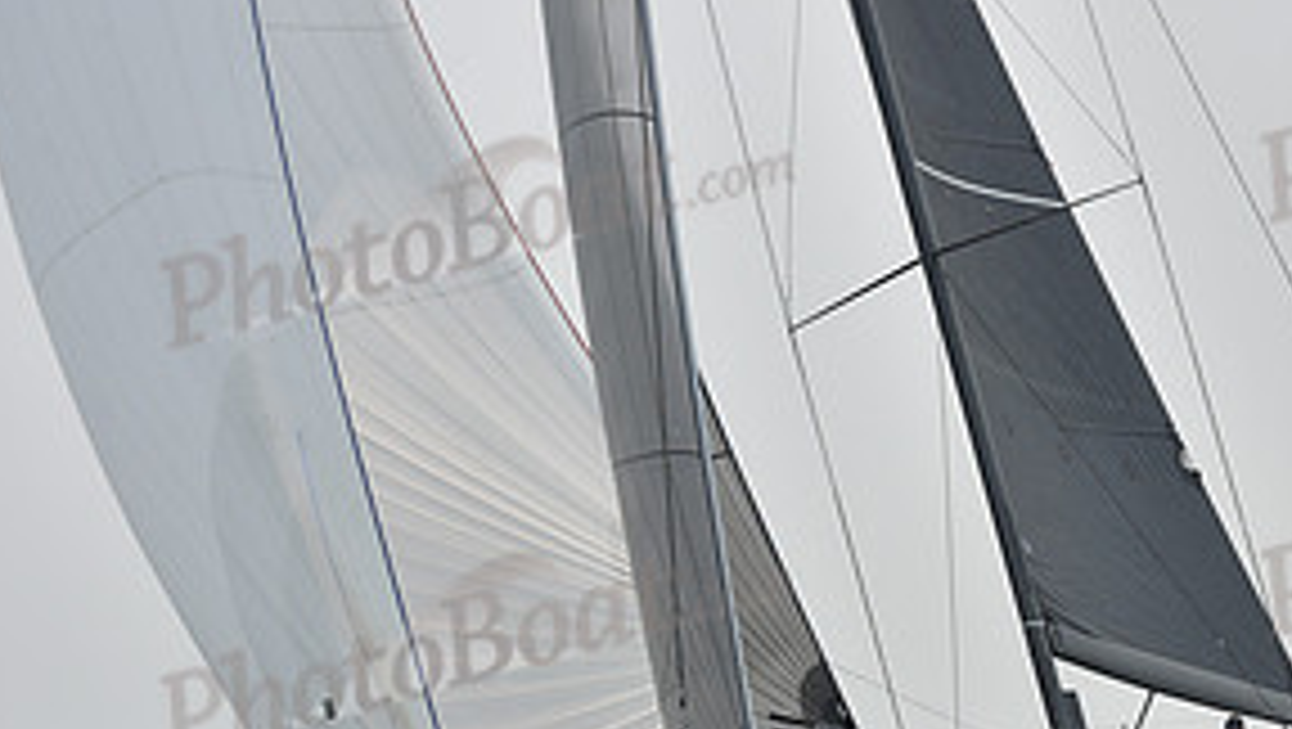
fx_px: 5075
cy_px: 817
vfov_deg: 8.2
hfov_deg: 14.4
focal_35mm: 148
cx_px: 1031
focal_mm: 70
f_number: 9
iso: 250
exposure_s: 1/1250
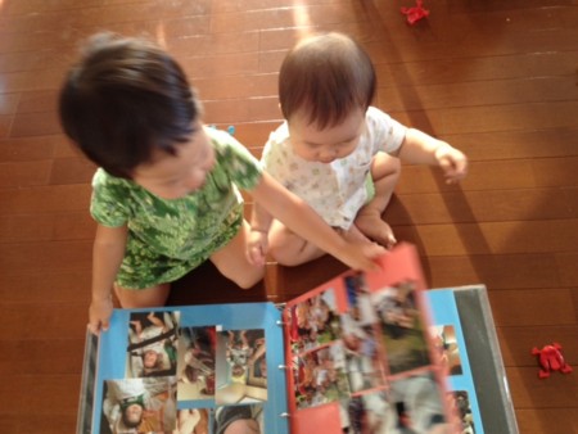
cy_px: 217
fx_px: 585
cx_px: 289
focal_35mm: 35
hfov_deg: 52.6
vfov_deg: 40.7
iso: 100
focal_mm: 4.28
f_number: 2.4
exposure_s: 1/20
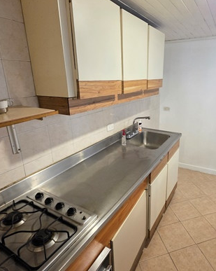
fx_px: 168
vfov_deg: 77.7
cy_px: 137
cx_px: 138
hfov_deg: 64.3
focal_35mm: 21
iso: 1000
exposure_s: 1/30
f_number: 1.9
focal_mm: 2.2
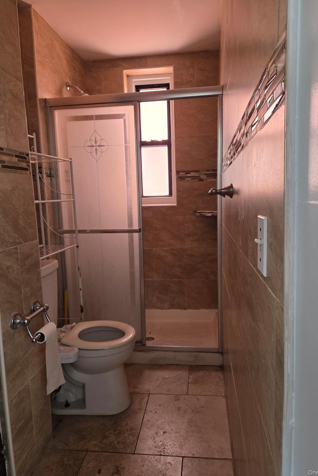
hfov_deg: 53.1
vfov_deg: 73.7
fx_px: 318
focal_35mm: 24
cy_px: 238
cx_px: 165
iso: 320
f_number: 1.8
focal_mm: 5.4
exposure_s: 1/120
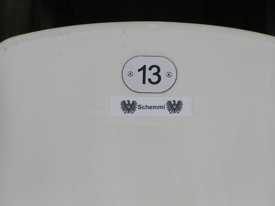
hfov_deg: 9.6
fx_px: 1637
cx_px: 138
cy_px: 103
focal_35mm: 206
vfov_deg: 7.2
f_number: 4.5
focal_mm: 31.5
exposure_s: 1/250
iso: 50
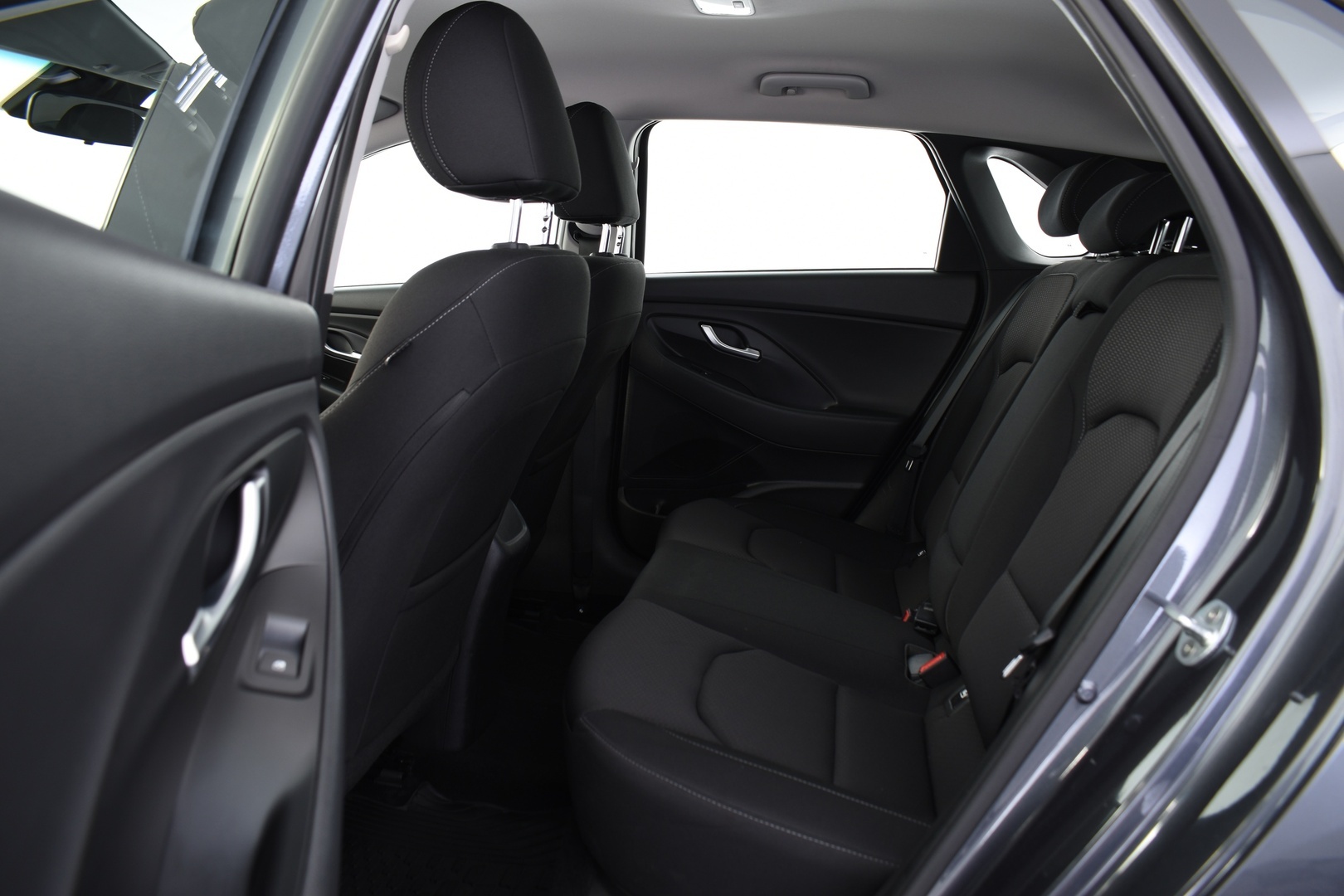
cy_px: 448
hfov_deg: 67.4
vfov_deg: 47.9
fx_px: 1008
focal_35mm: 27
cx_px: 672
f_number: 5.6
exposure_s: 3
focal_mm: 18
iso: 100
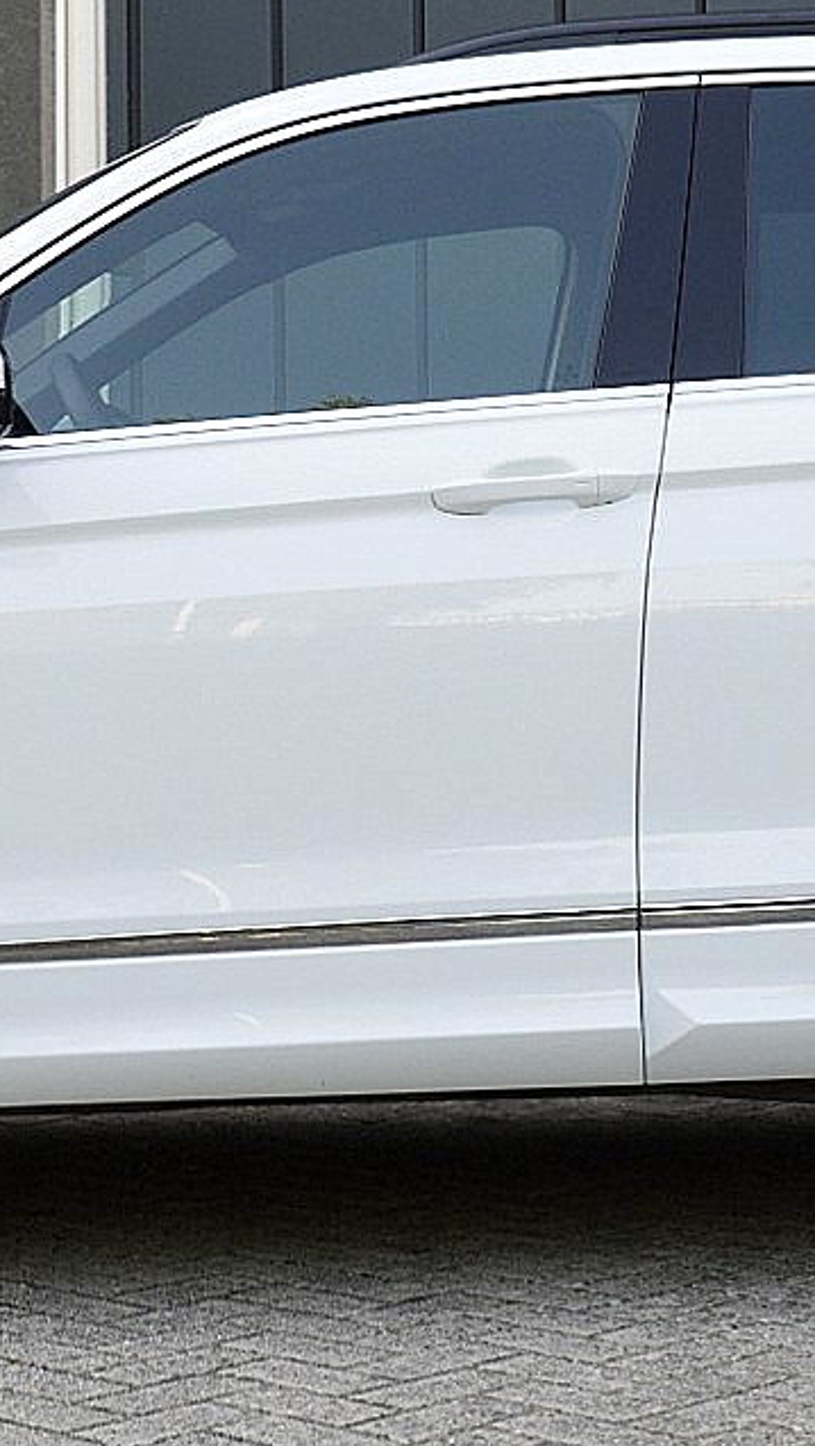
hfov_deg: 12.6
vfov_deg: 22.2
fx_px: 3683
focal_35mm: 96
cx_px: 443
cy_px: 586
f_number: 9
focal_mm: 24
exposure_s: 1/125
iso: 400
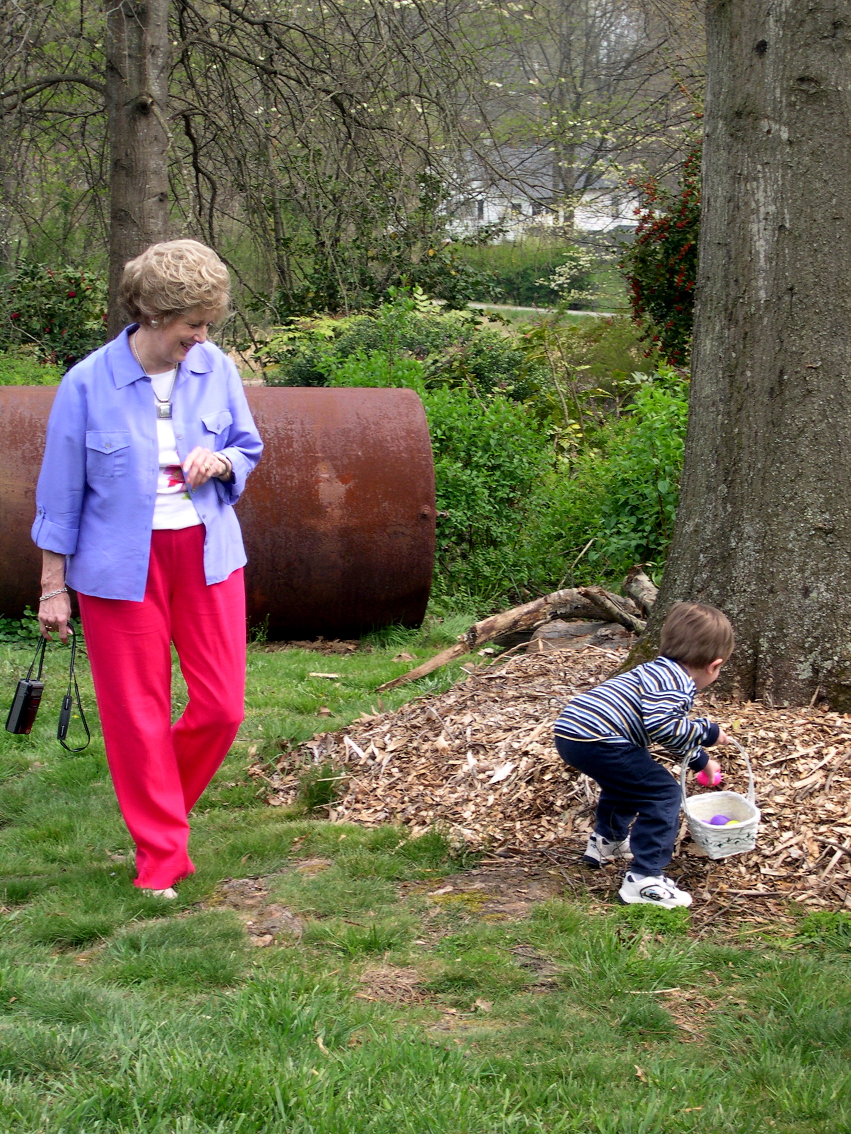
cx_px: 426
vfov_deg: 19.3
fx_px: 3343
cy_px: 567
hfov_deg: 14.5
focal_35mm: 102
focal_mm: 21.6
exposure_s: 1/155
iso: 100
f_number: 4.8
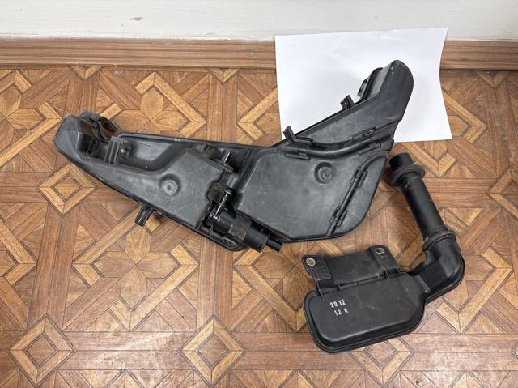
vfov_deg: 53.0
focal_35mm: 26
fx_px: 389
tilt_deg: -72.7
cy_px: 194
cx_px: 259
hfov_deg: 67.3
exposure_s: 1/100
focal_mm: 5.96
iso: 40
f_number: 1.6
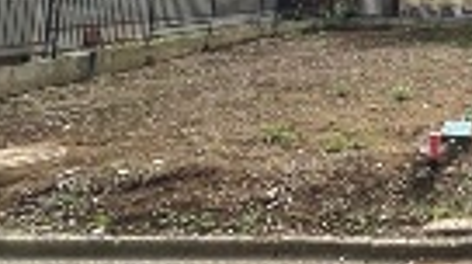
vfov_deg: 22.6
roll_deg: +1.0
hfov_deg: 35.5
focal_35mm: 45
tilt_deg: +9.8
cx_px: 569
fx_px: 562
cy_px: -108
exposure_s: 1/5051
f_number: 2.2
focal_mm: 2.22
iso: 50
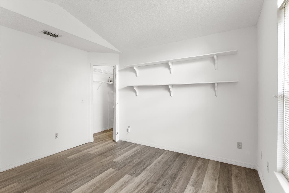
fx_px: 137
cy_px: 96
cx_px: 144
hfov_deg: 93.3
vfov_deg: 70.5
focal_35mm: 17
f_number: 8
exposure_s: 1/4
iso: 400
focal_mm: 17
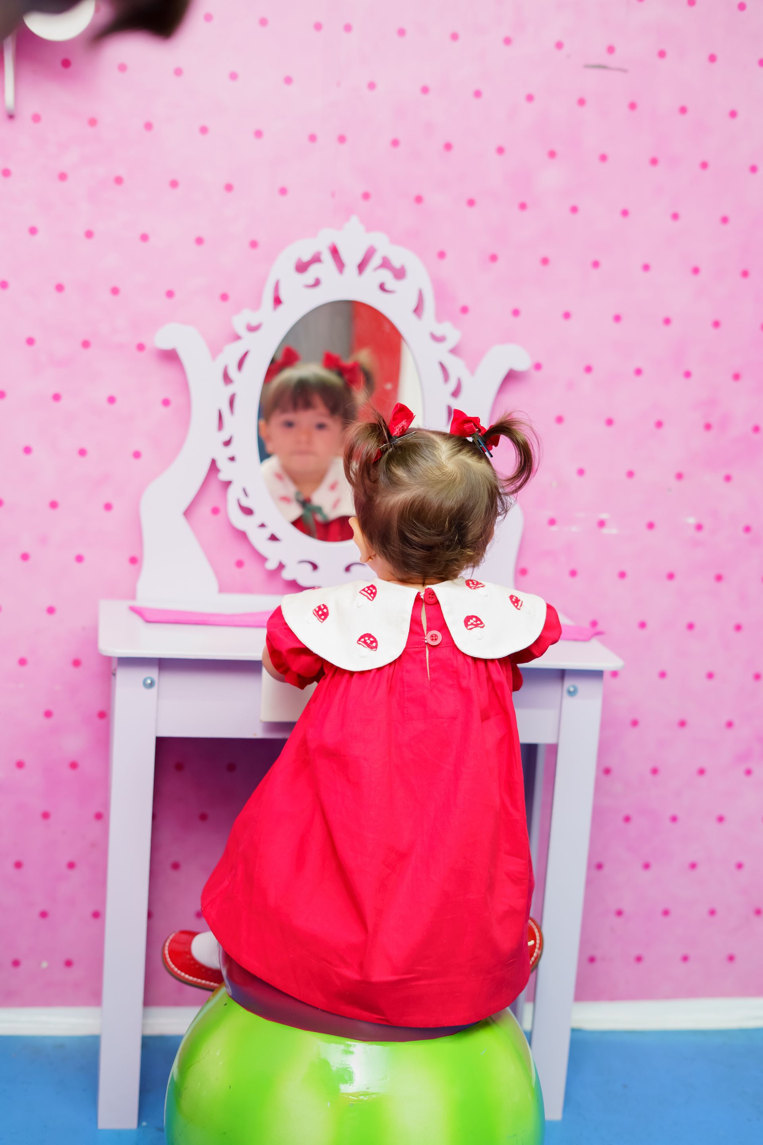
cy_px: 572
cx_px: 382
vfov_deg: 39.6
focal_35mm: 50
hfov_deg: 27.0
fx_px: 1589
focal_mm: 50
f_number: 2.8
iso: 2000
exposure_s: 1/160
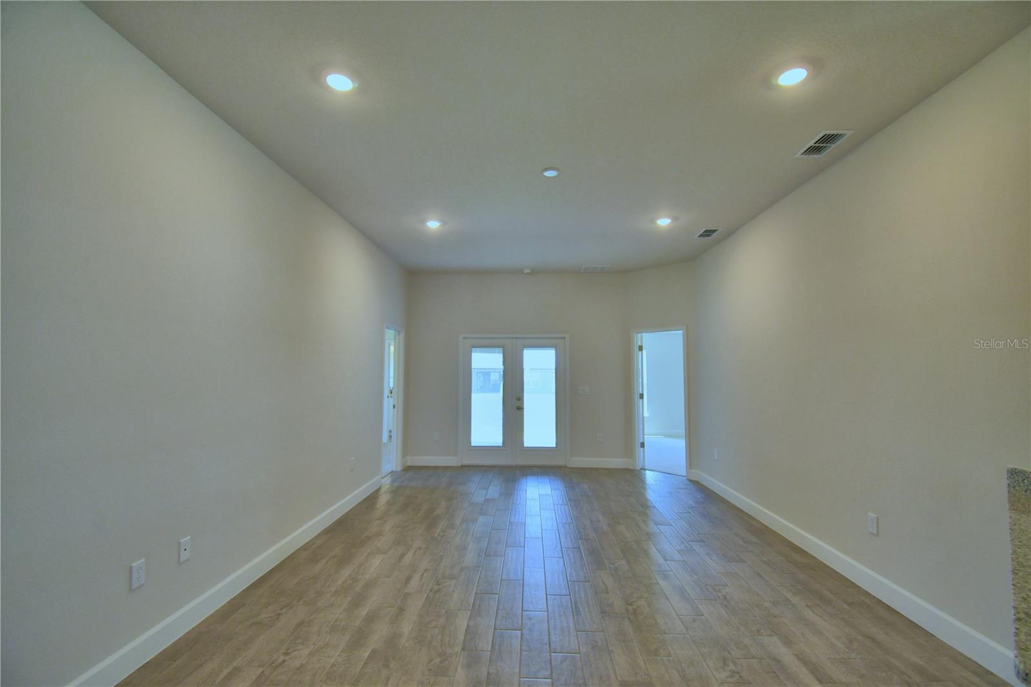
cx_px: 516
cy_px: 344
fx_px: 429
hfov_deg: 100.4
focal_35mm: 15
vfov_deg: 77.3
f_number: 4.5
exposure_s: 1/60
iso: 400
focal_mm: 10
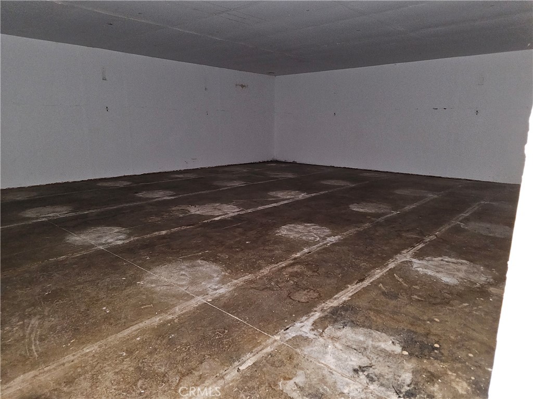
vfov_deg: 58.9
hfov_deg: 73.9
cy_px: 200
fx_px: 354
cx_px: 266
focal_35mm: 23
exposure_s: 1/9.99
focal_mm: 6.3
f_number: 1.7
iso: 640
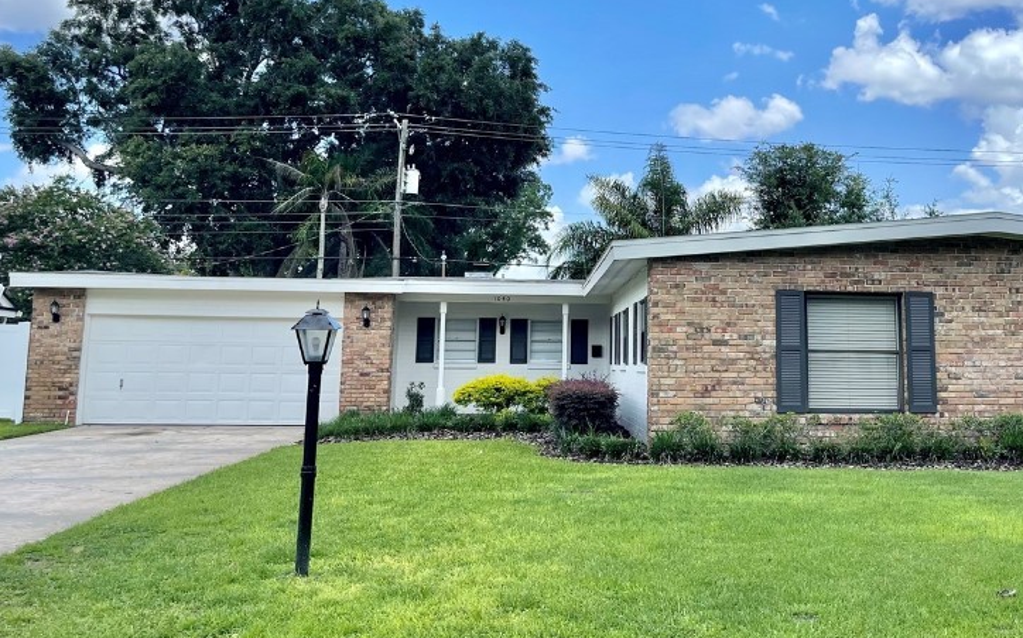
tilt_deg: +7.6
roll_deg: -0.6
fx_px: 1087
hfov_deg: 49.9
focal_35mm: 39
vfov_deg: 32.4
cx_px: 644
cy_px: 200
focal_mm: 5.1
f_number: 1.6
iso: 32
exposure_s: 1/3003
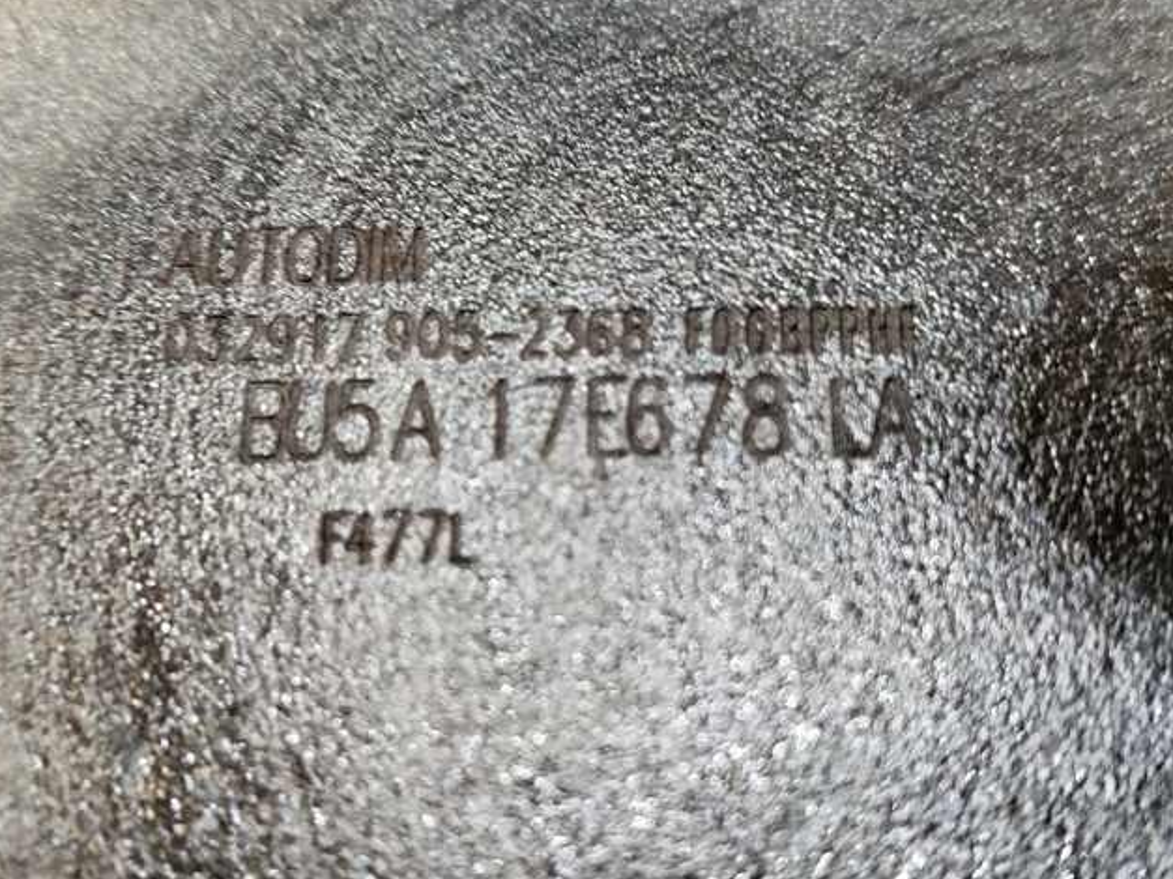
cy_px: 436
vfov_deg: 29.7
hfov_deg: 38.9
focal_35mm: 49
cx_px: 578
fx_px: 1660
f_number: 1.7
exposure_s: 1/20
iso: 800
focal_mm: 5.31
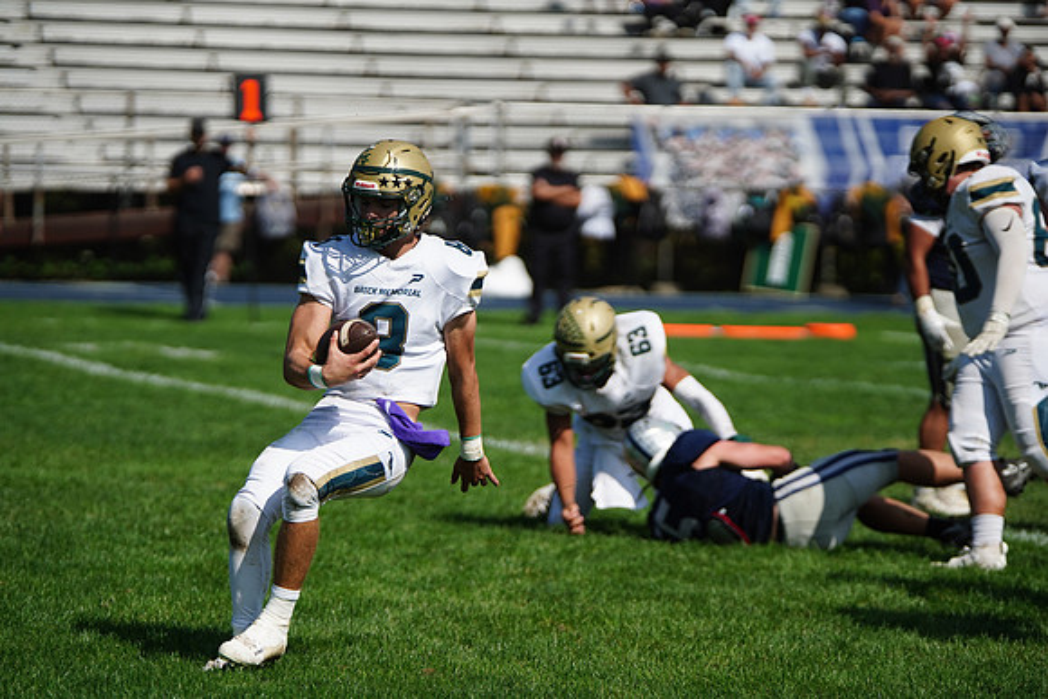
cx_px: 524
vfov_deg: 6.6
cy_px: 350
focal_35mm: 209
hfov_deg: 9.8
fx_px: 6085
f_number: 2.8
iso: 400
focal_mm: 209
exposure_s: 1/8000
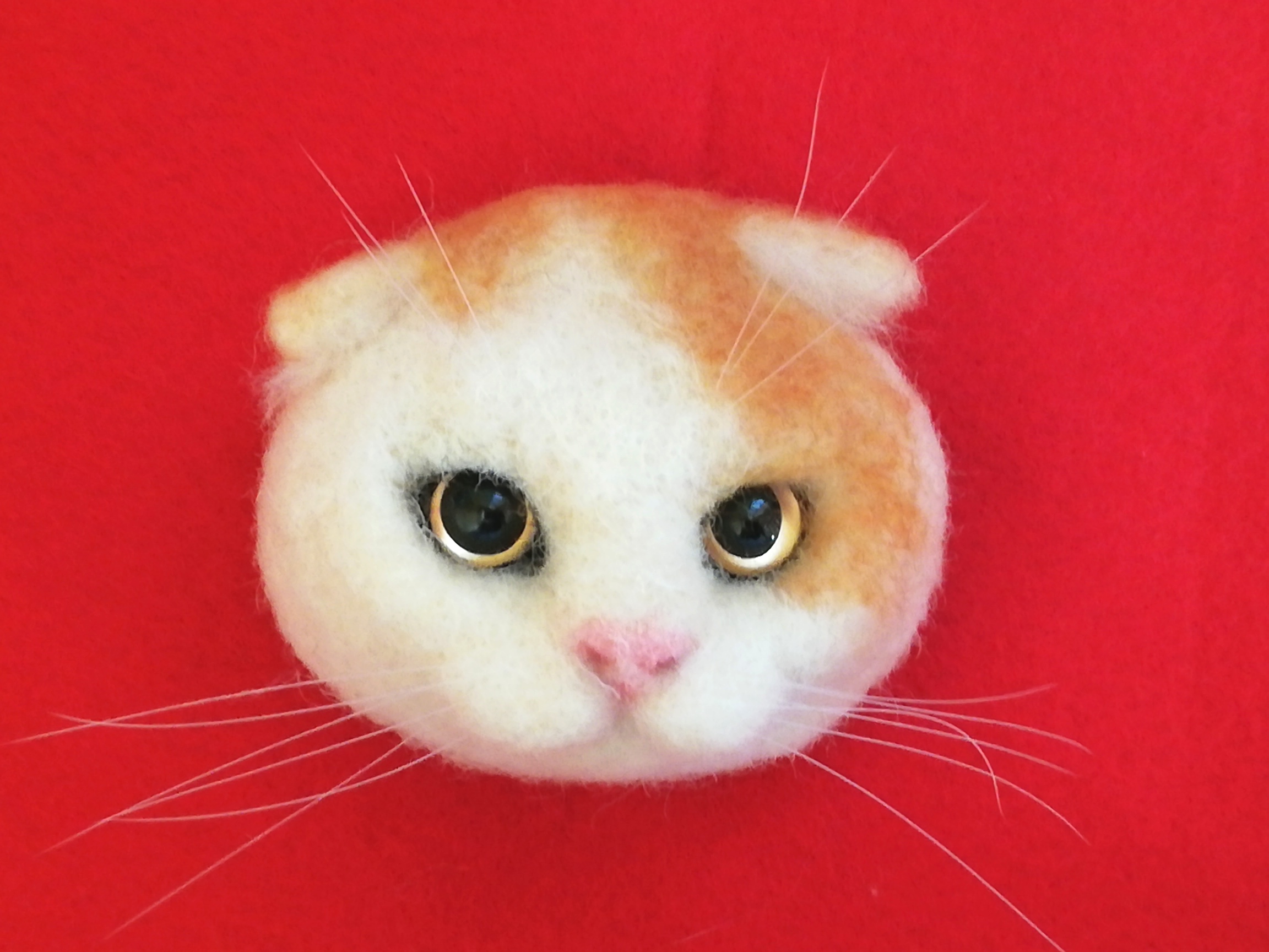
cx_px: 634
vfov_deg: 20.2
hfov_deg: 26.7
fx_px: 2676
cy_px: 476
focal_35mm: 73
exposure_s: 1/20
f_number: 2.2
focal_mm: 3.81
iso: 500
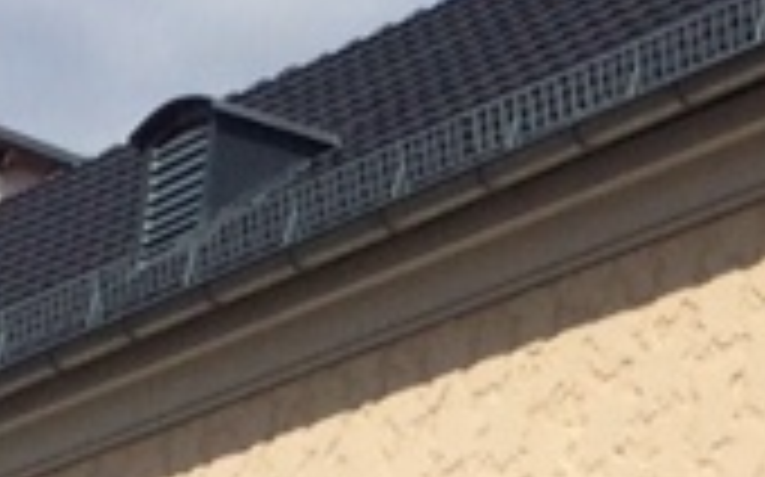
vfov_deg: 5.6
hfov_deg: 8.5
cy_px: 886
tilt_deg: +10.9
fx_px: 4834
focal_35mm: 232
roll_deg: -0.3
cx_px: 1570
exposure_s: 1/4566
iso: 32
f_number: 2.2
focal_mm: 4.15
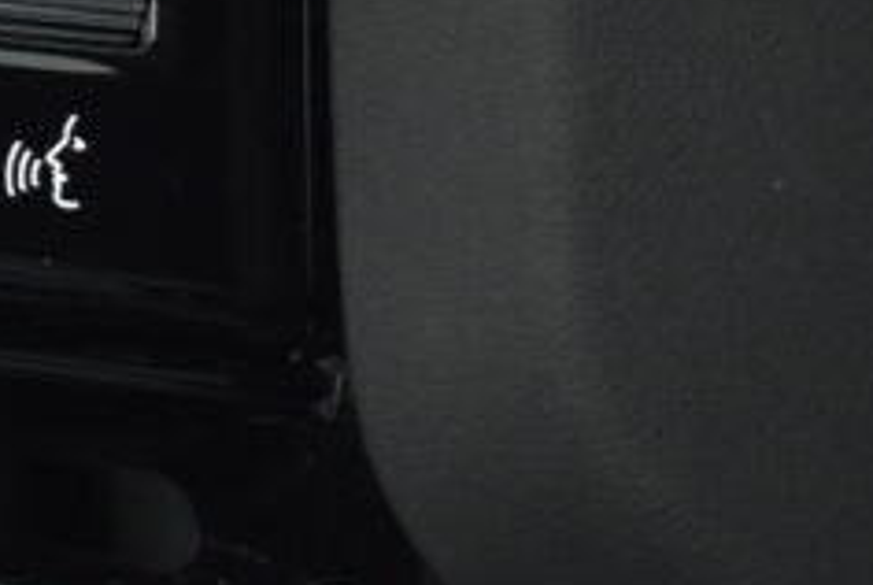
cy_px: 91
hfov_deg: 14.0
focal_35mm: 142
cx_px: -196
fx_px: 3439
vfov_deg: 9.7
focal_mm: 29
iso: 1600
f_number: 4.2
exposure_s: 1/100
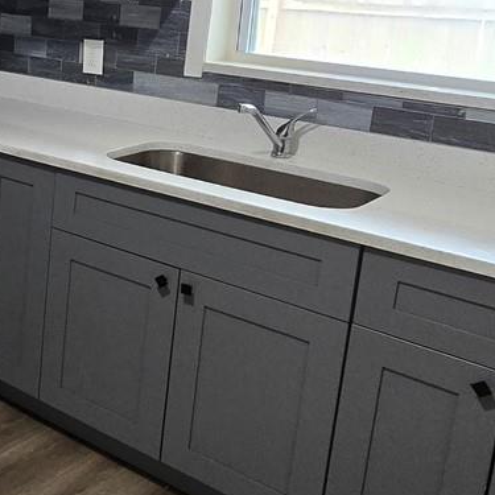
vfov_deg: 33.8
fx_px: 793
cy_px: 114
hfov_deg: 28.8
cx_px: -136
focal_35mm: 49
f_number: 2.2
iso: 500
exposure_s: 1/60
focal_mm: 2.2
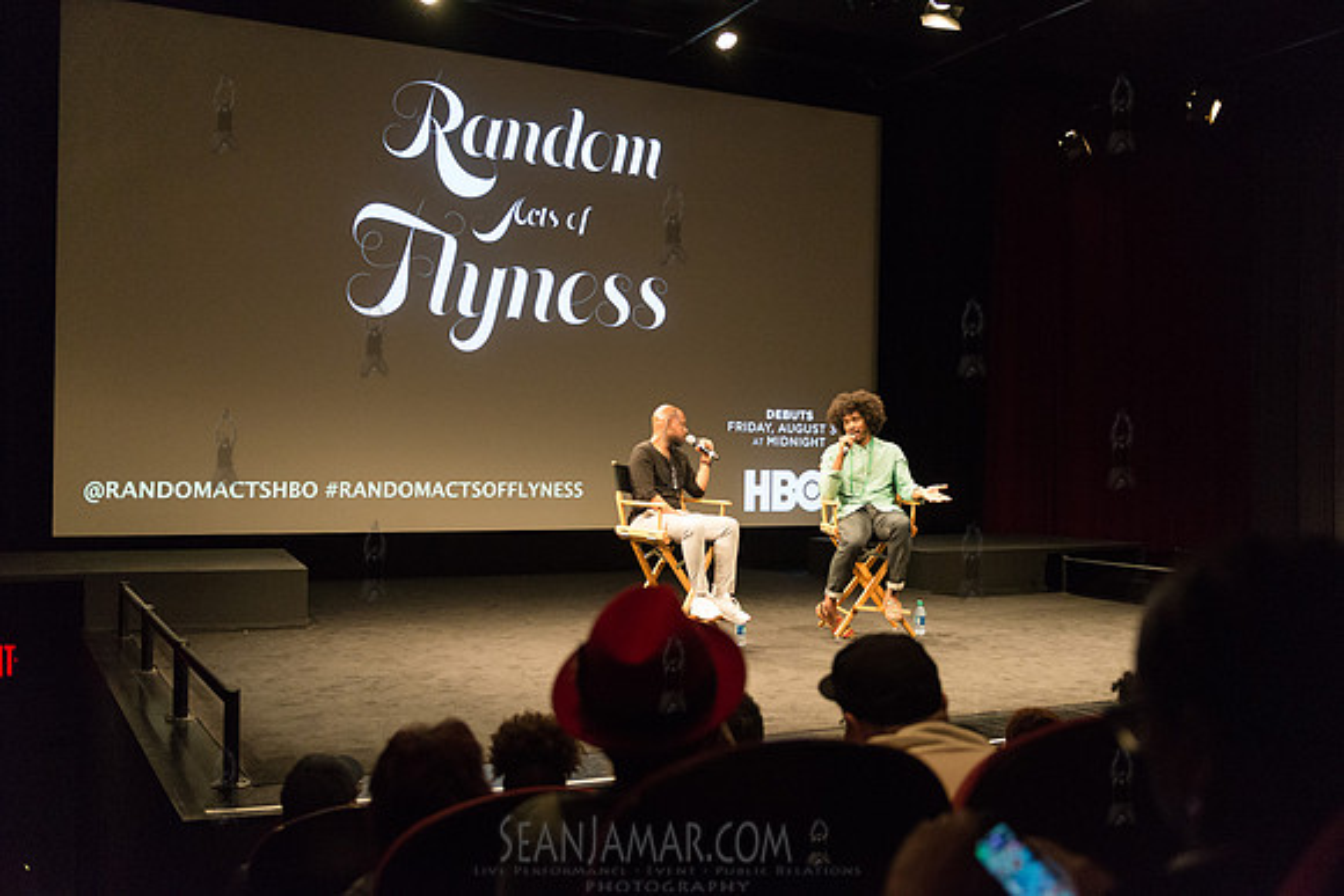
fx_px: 1307
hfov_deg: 54.4
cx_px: 672
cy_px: 448
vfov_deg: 37.9
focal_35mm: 35
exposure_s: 1/200
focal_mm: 35
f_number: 2.8
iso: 4000
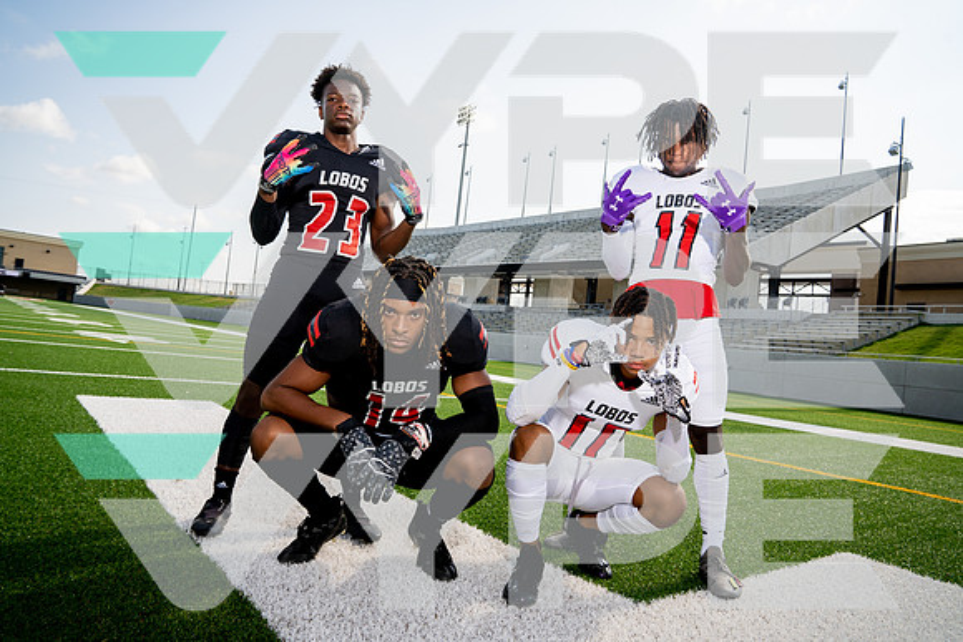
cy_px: 321
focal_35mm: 24
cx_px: 482
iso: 100
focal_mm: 24
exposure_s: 1/250
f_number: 7.1
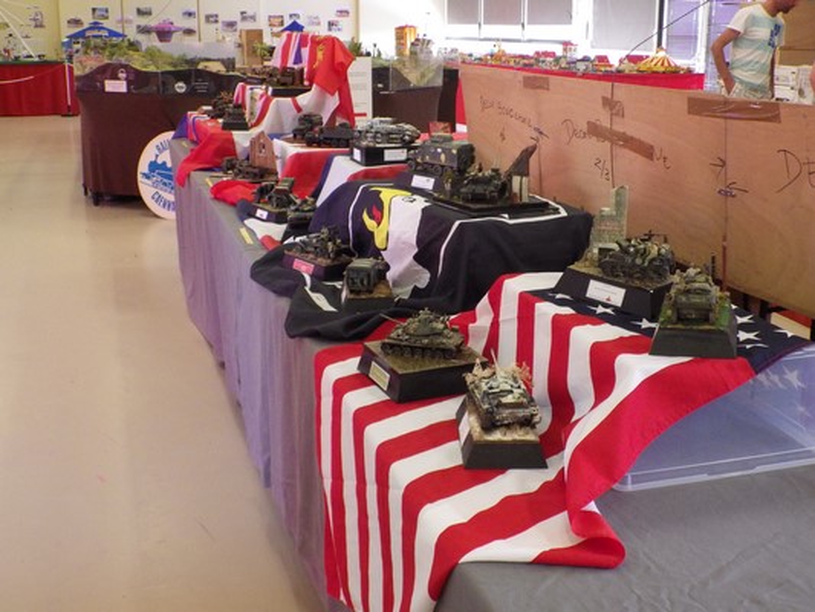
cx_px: 408
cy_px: 306
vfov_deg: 29.1
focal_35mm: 50
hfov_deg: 38.2
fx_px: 1177
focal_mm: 9
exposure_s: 1/45
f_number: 3.8
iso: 800
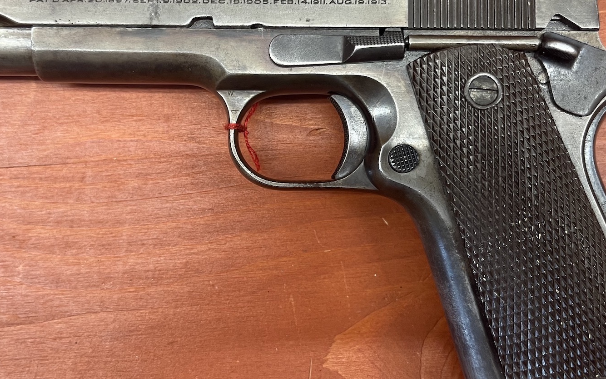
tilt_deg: -84.9
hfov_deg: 48.1
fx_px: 677
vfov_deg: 31.2
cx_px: 272
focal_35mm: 41
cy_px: 150
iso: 64
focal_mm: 5.1
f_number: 1.6
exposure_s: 1/50
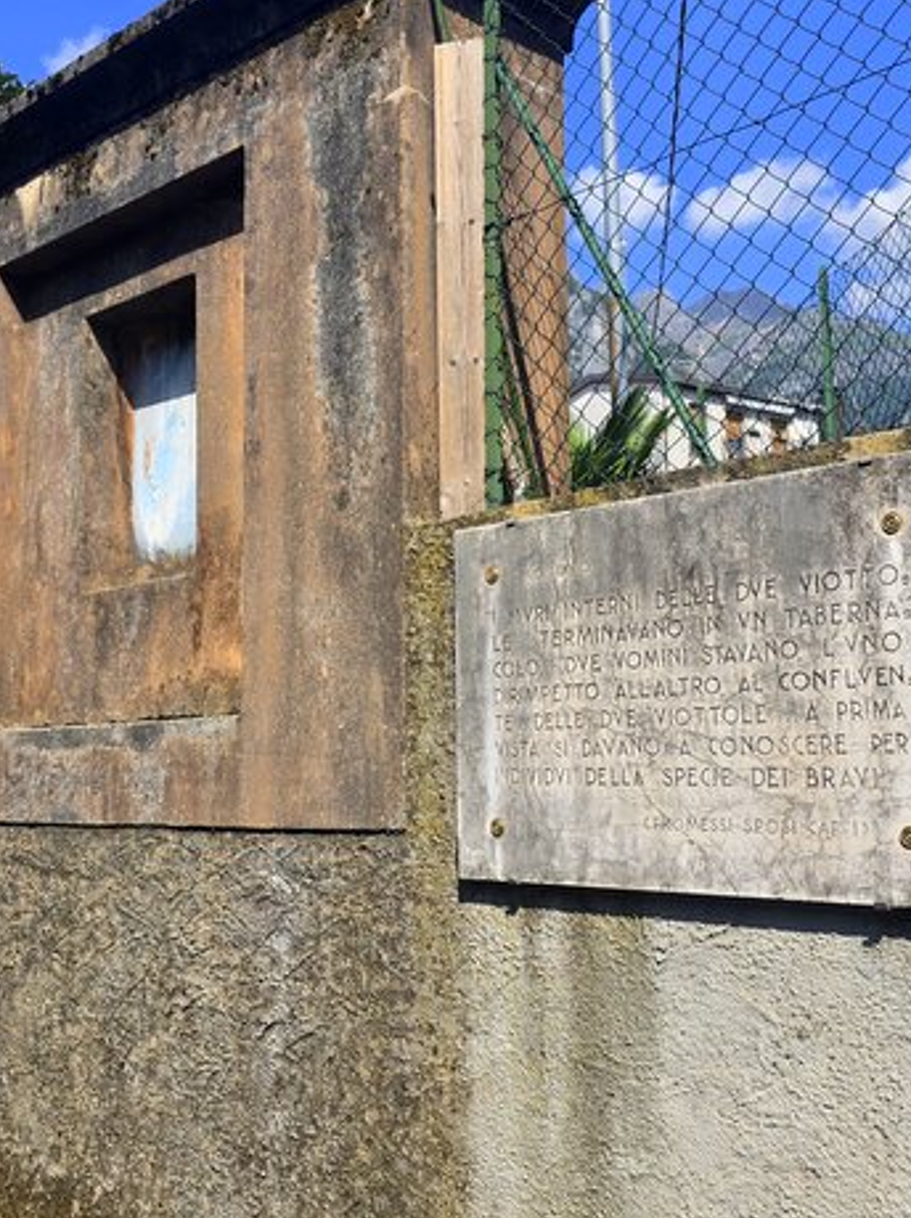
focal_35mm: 32
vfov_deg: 56.9
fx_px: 1125
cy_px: 609
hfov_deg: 44.0
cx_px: 399
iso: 80
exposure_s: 1/4889
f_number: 1.7
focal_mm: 6.3
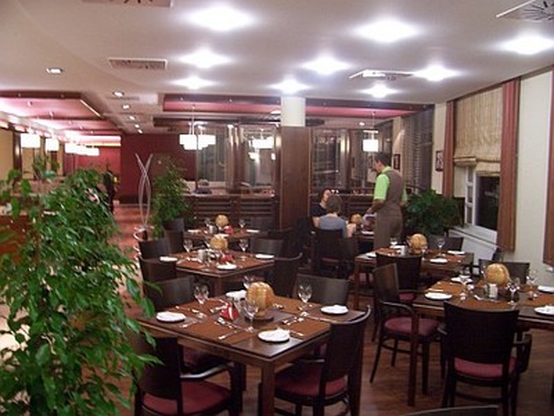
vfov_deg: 41.8
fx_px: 544
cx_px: 277
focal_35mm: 34
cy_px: 208
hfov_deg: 54.0
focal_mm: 5.6
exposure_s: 1/8
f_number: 2.7
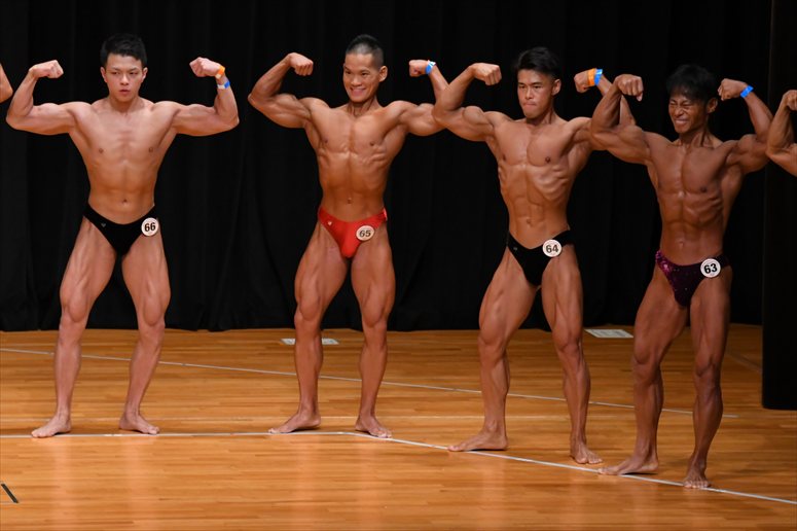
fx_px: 5643
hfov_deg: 8.1
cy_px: 266
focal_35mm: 255
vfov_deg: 5.4
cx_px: 398
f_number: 5.6
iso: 3200
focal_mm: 170
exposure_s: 1/400
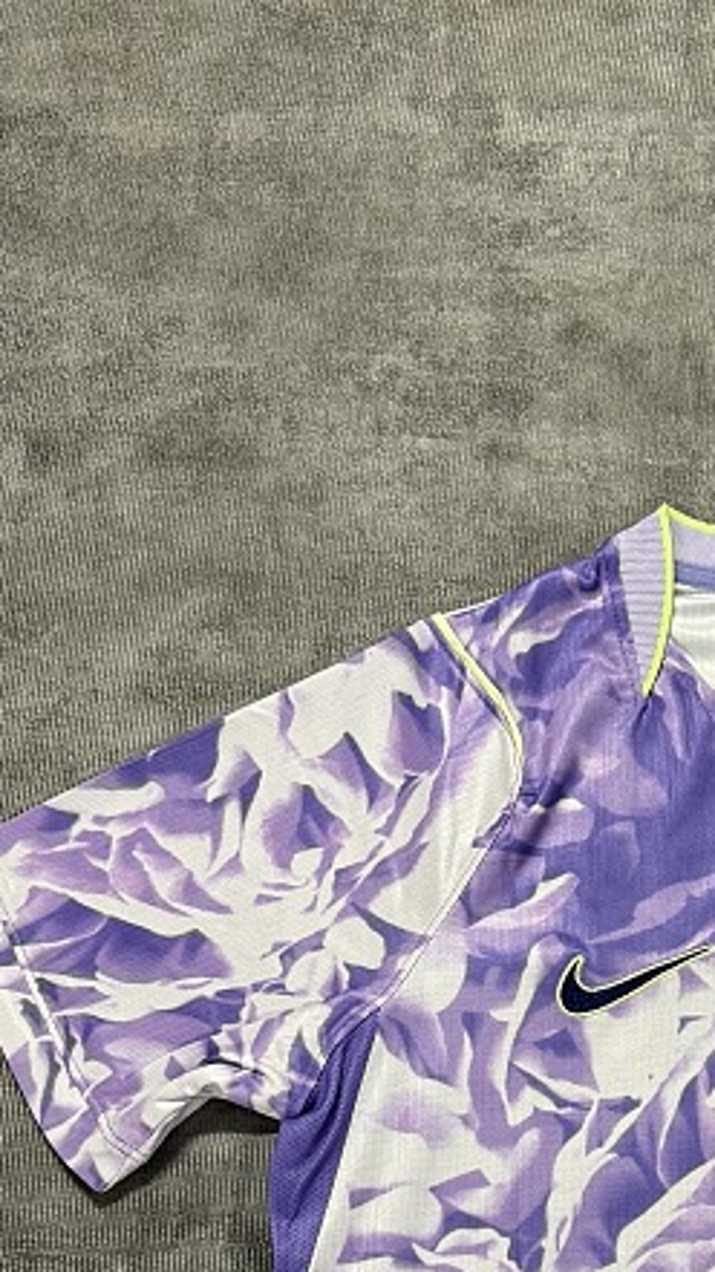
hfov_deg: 17.9
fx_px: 2158
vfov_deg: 30.5
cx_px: 868
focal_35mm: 64
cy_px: 1278
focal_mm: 6.76
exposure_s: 1/66
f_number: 1.78
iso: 200
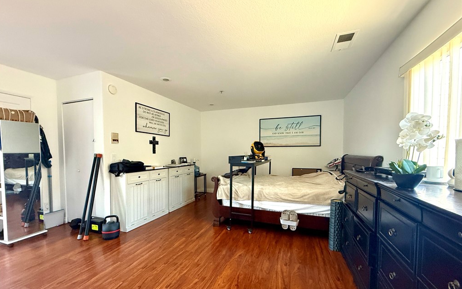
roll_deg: +0.3
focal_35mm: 15
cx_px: 229
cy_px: 159
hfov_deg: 101.5
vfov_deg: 74.6
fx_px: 189
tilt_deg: -1.9
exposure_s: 1/60
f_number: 2.2
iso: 500
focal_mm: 2.22
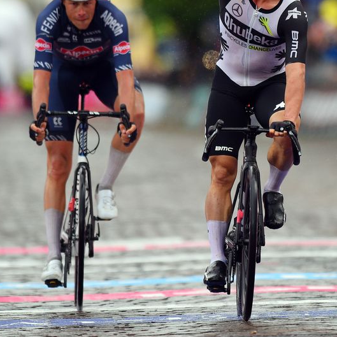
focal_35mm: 863
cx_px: 247
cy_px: 83
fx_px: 9505
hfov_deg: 2.0
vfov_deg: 2.0
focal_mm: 420
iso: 640
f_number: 4
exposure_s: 1/1600
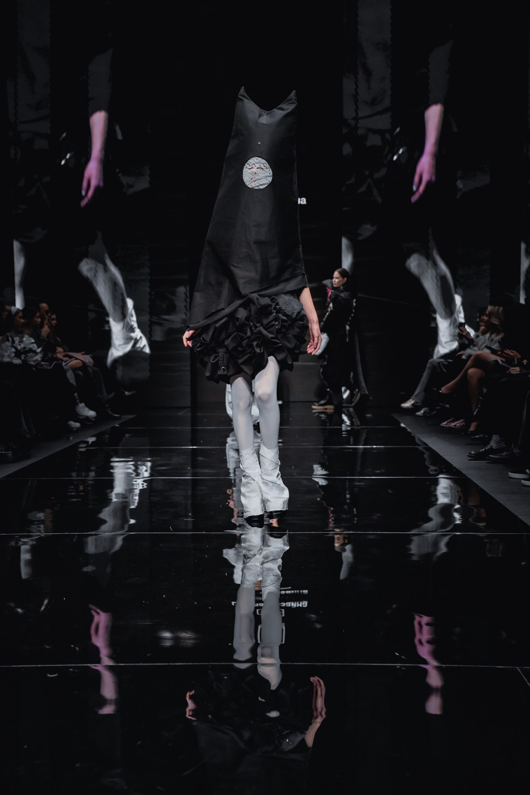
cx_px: 265
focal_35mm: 48
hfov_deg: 28.1
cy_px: 398
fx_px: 1060
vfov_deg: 41.1
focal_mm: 48
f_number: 4.5
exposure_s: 1/250
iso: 2000
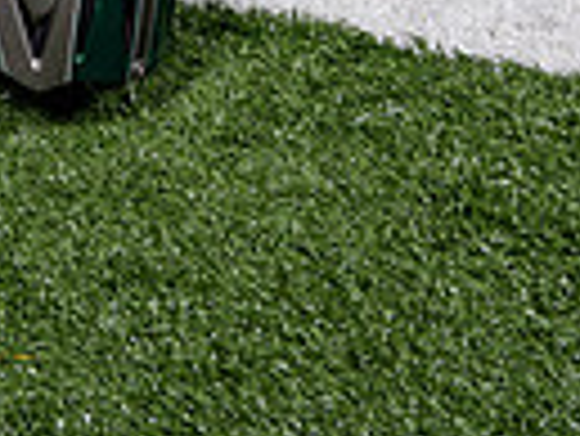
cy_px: -485
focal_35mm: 117
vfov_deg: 11.3
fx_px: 1962
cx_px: 184
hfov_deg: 16.8
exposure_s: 1/200
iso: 200
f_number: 5.6
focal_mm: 35
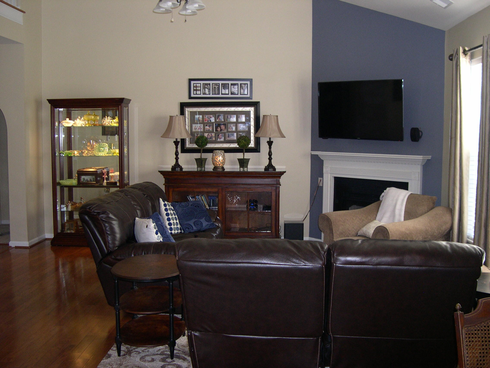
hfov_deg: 49.0
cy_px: 184
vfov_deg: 37.7
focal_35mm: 38
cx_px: 245
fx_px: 538
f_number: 2.8
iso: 276
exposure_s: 1/60
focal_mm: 8
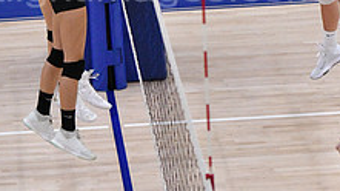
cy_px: -176
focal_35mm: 371
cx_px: 68
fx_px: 3343
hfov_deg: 5.8
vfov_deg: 3.2
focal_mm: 90
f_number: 3.2
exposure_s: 1/1250
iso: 6400
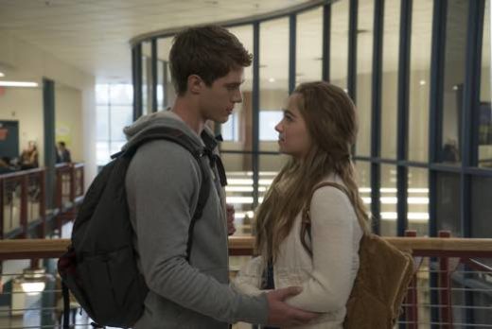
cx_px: 246
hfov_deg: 31.4
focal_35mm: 64
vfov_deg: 21.3
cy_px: 164
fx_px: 876
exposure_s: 1/125
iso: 3200
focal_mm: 64
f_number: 5.6
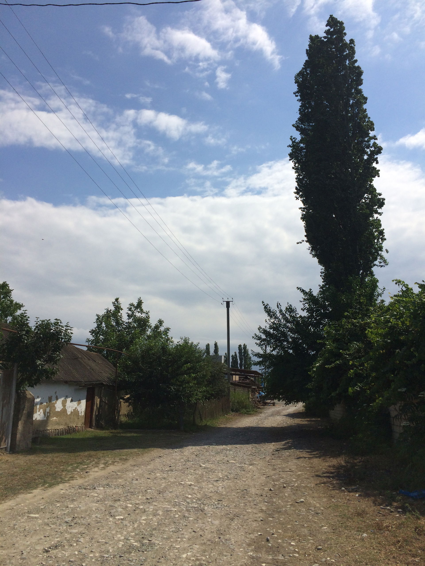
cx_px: 212
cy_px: 283
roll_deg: +0.0
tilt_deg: +12.5
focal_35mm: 29
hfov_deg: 48.2
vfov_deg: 61.7
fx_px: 475
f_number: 2.2
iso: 32
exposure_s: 1/5882
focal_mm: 4.15
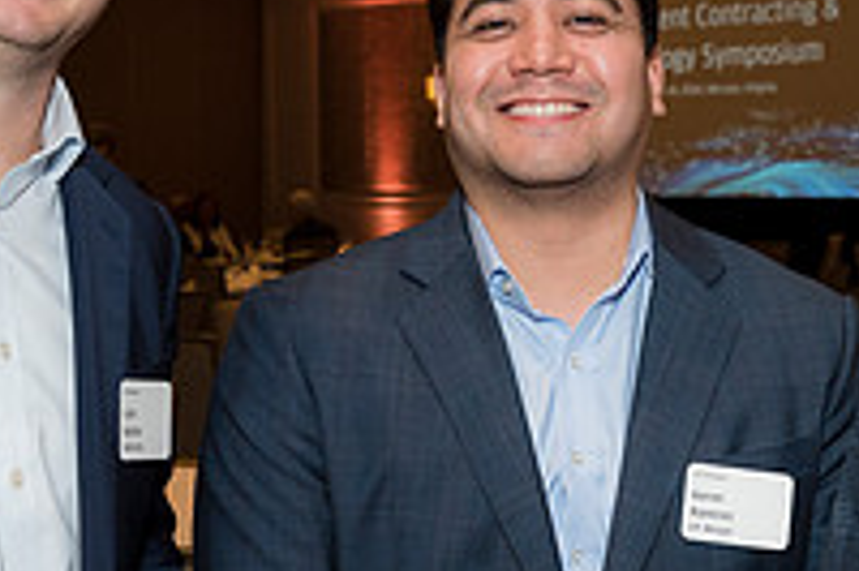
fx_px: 2217
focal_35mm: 93
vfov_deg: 14.7
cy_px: 350
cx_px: 545
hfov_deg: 21.9
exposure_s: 1/125
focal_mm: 32
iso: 800
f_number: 5.6
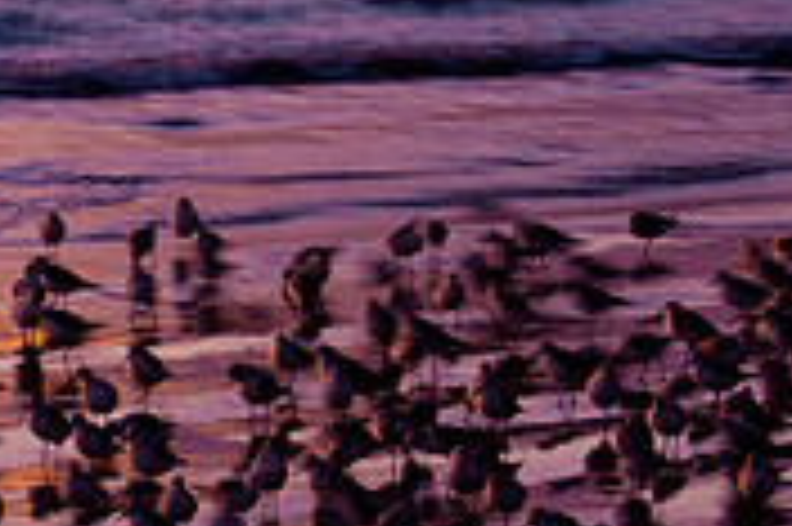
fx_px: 7047
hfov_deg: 6.4
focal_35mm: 321
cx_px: -297
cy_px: 241
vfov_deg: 4.3
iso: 200
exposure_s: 1/6
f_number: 5
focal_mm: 65
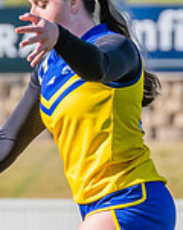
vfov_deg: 1.2
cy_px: 165
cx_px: 104
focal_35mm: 1624
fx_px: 11039
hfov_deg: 0.9
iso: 800
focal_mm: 310
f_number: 10
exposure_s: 1/1250
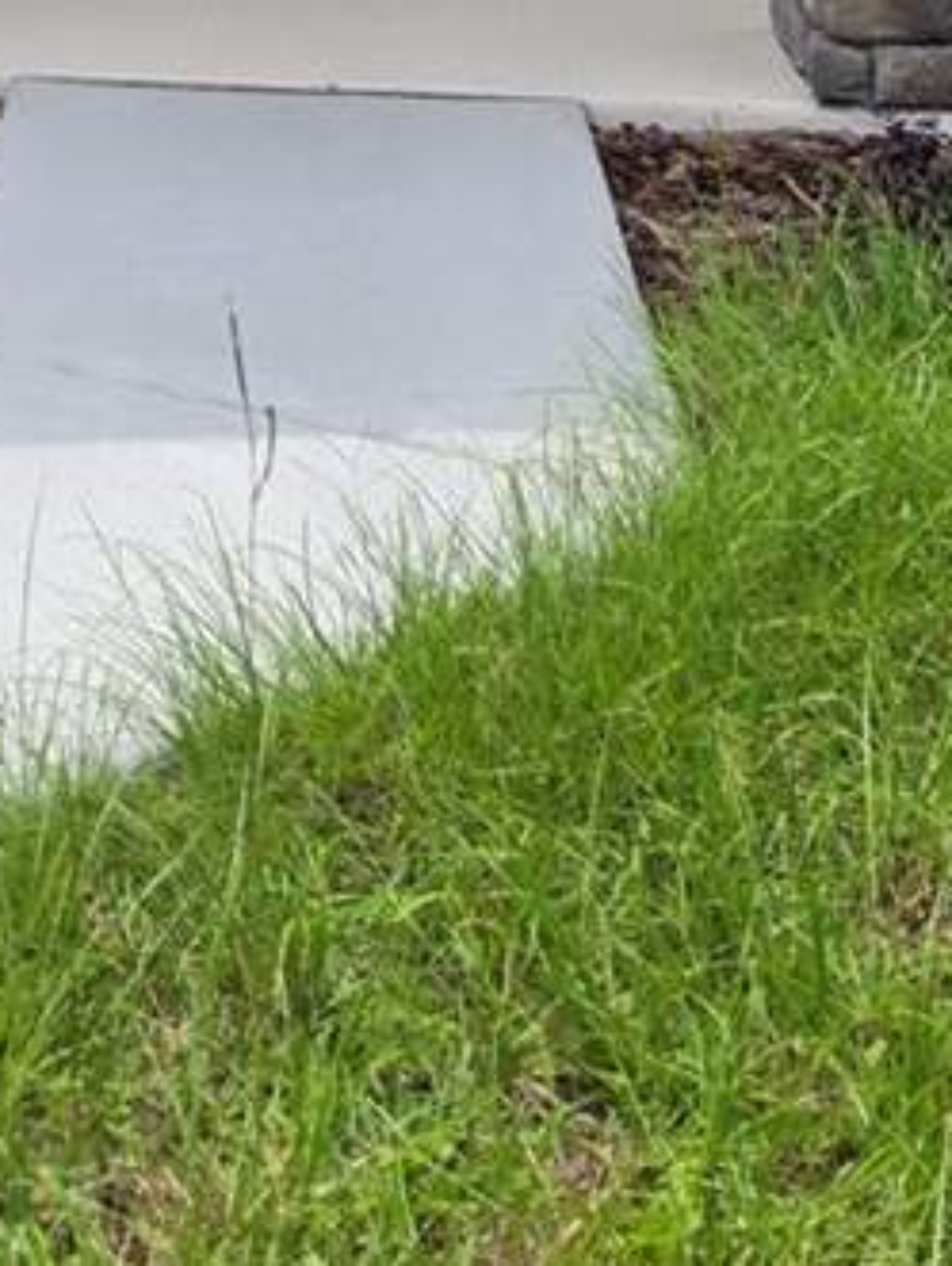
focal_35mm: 74
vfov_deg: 23.1
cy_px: -409
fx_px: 2708
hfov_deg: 18.7
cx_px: -241
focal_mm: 6.5
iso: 64
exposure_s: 1/3026
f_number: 1.4
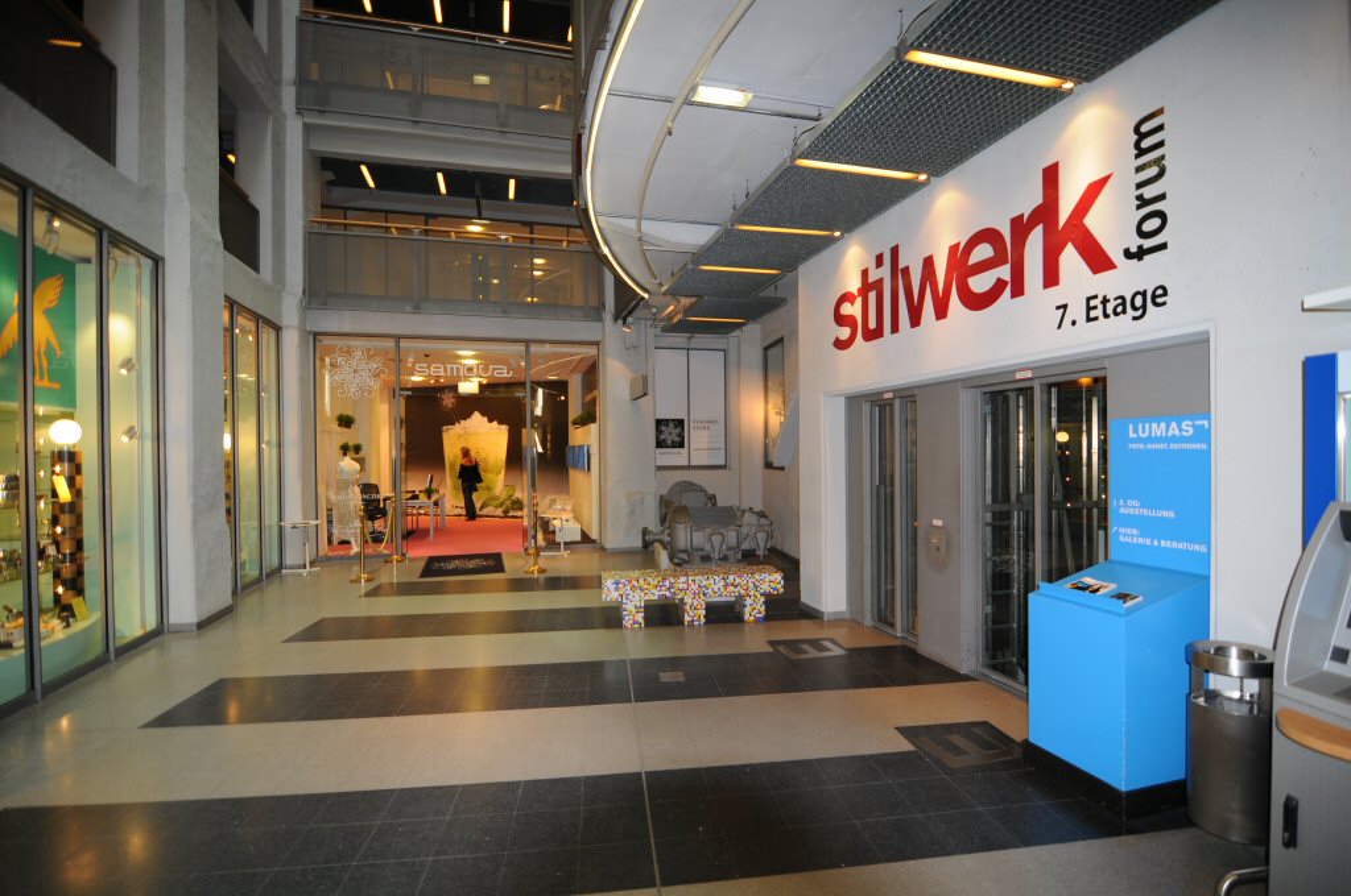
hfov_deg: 95.1
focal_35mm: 16
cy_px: 448
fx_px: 618
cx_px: 676
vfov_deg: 71.9
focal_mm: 11
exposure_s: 1/60
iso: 200
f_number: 2.8
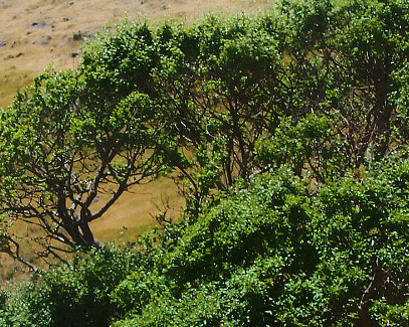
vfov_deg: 8.4
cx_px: 164
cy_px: 224
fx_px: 2226
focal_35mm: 184
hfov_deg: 10.5
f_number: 11
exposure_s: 1/160
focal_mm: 26
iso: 200
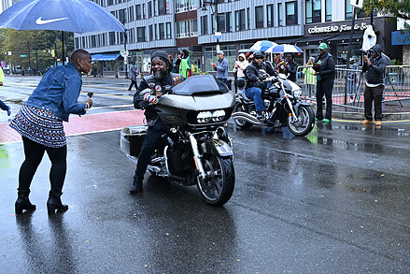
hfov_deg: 46.1
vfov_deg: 32.0
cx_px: 270
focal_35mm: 42
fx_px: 475
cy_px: 105
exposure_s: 1/100
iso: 100
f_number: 5
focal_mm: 31.5
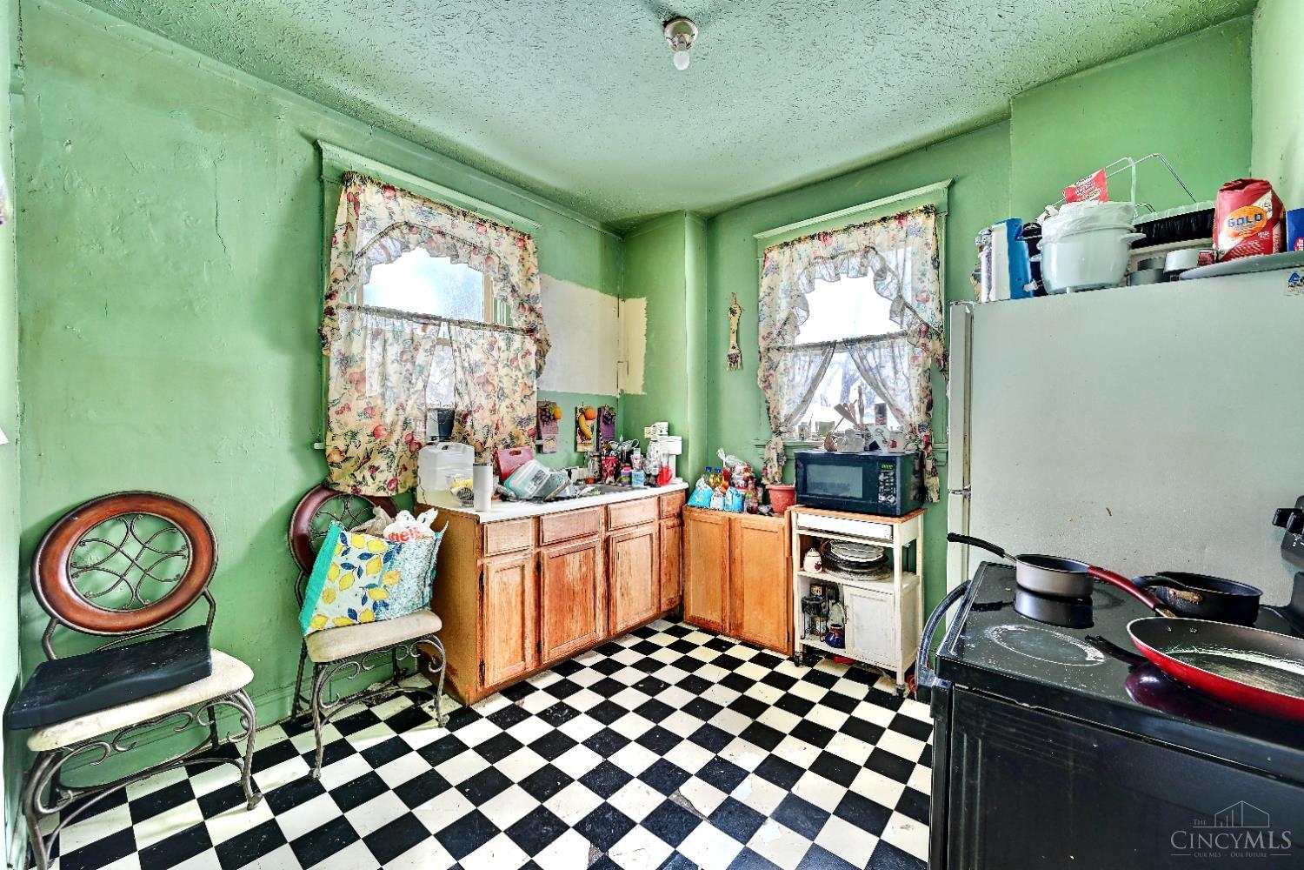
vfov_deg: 81.2
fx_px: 507
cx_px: 652
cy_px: 435
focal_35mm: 14
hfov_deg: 104.3
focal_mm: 14
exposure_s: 1/3.33
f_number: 8
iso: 400
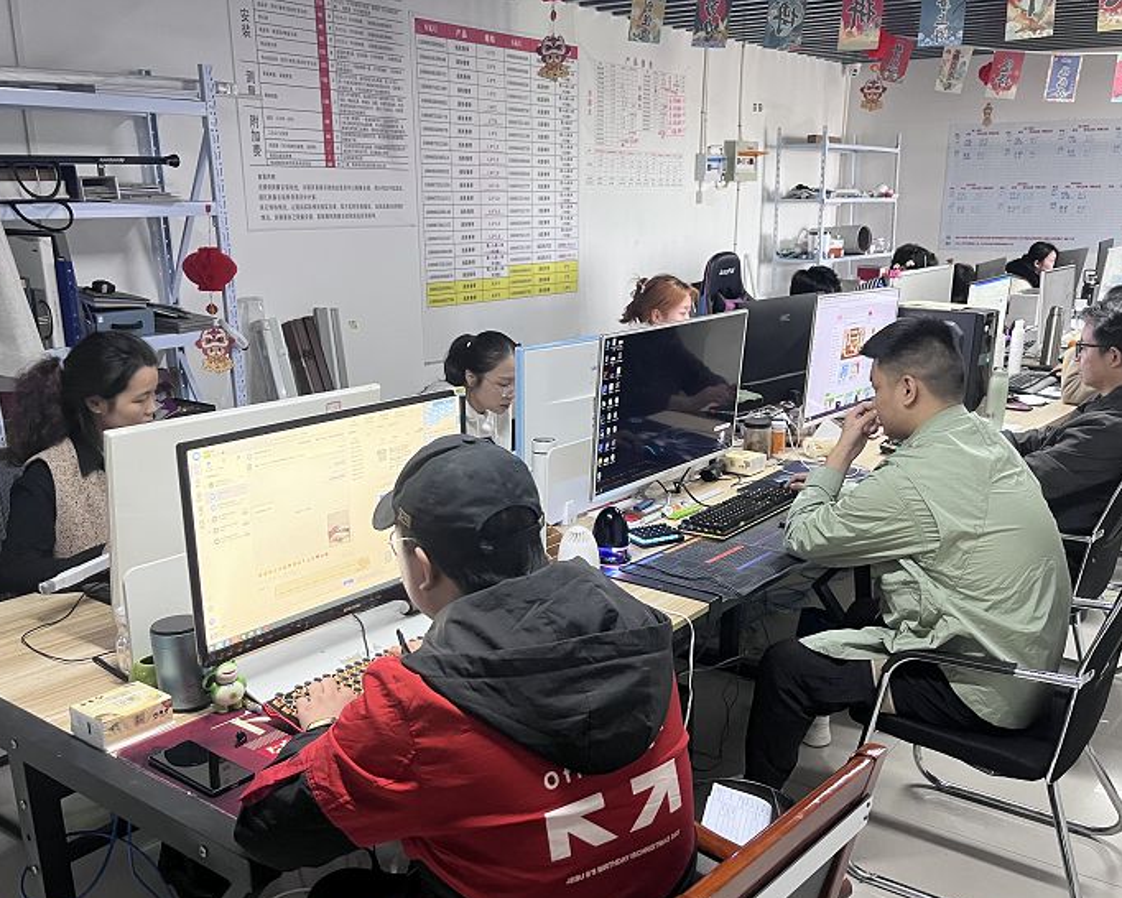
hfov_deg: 54.2
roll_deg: -0.3
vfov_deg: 44.3
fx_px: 1096
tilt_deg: -18.4
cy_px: 545
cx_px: 572
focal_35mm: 33
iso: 320
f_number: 1.6
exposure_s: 1/50
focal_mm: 5.1
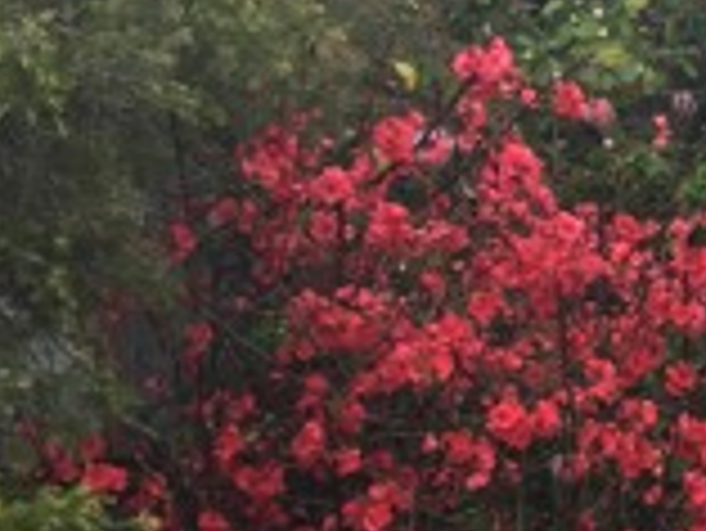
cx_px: 1115
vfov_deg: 15.4
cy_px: 374
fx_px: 1959
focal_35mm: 96
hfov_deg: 17.9
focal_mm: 4.15
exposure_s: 1/120
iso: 50
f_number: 2.2
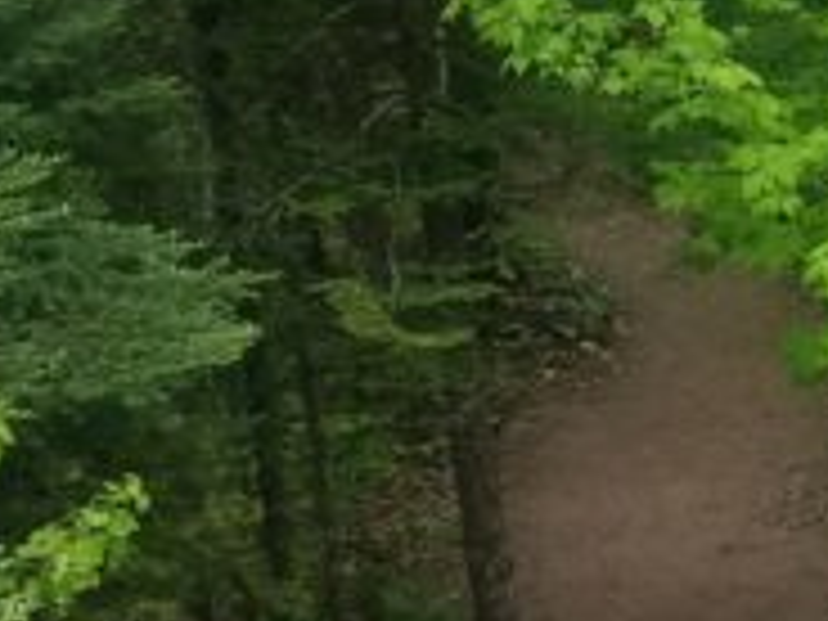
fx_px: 2559
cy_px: 362
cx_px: 1372
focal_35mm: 107
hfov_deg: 16.2
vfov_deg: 13.8
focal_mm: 4.2
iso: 40
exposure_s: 1/172
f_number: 1.7
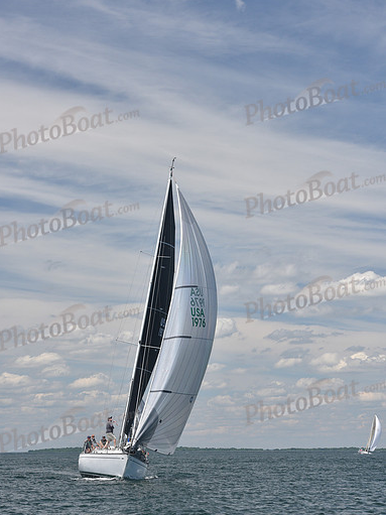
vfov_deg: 18.4
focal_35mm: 107
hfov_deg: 13.8
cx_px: 192
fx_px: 1592
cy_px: 259
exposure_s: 1/800
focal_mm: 98
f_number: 6.3
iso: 320
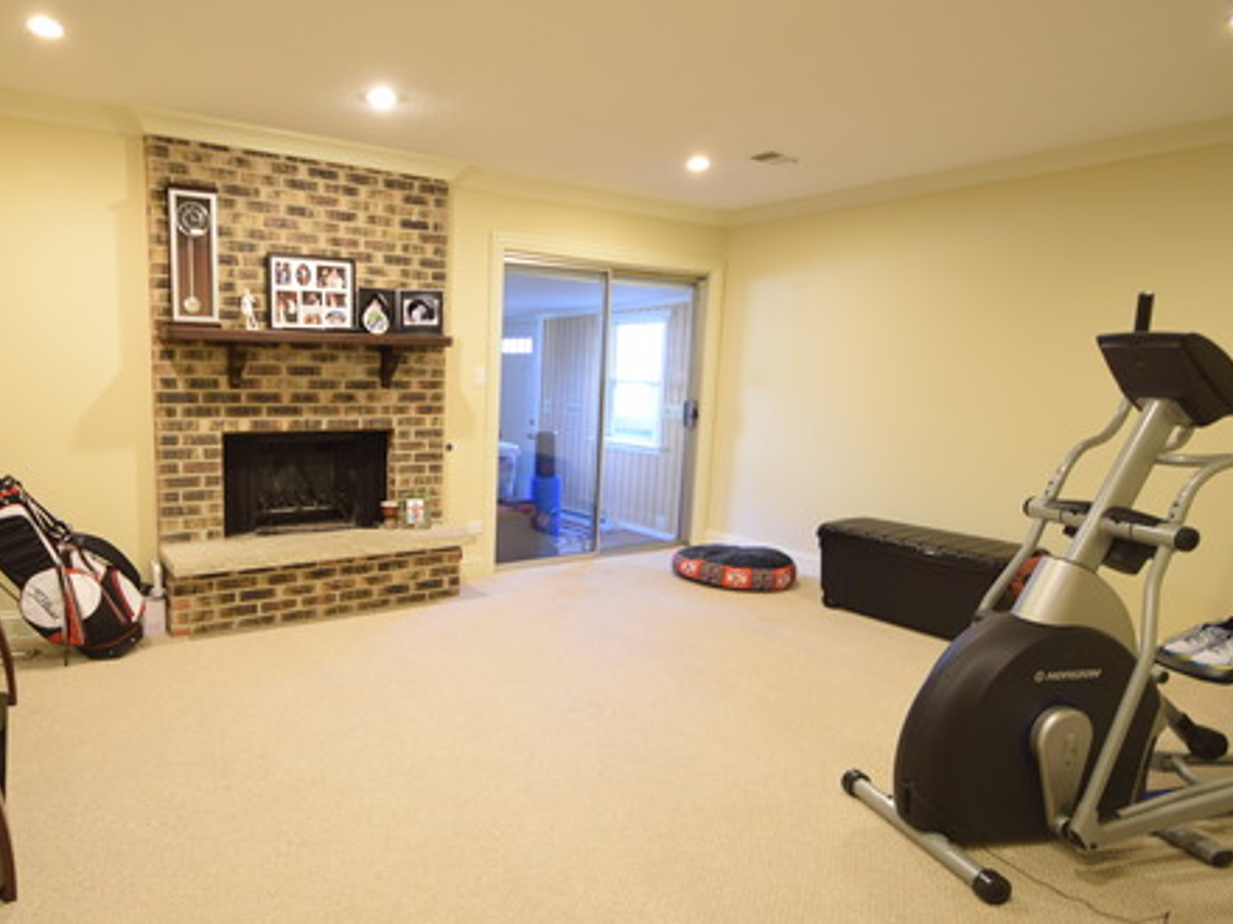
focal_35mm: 21
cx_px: 460
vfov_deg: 63.4
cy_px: 480
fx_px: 748
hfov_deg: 77.5
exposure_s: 1/1.3
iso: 100
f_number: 4
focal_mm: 10
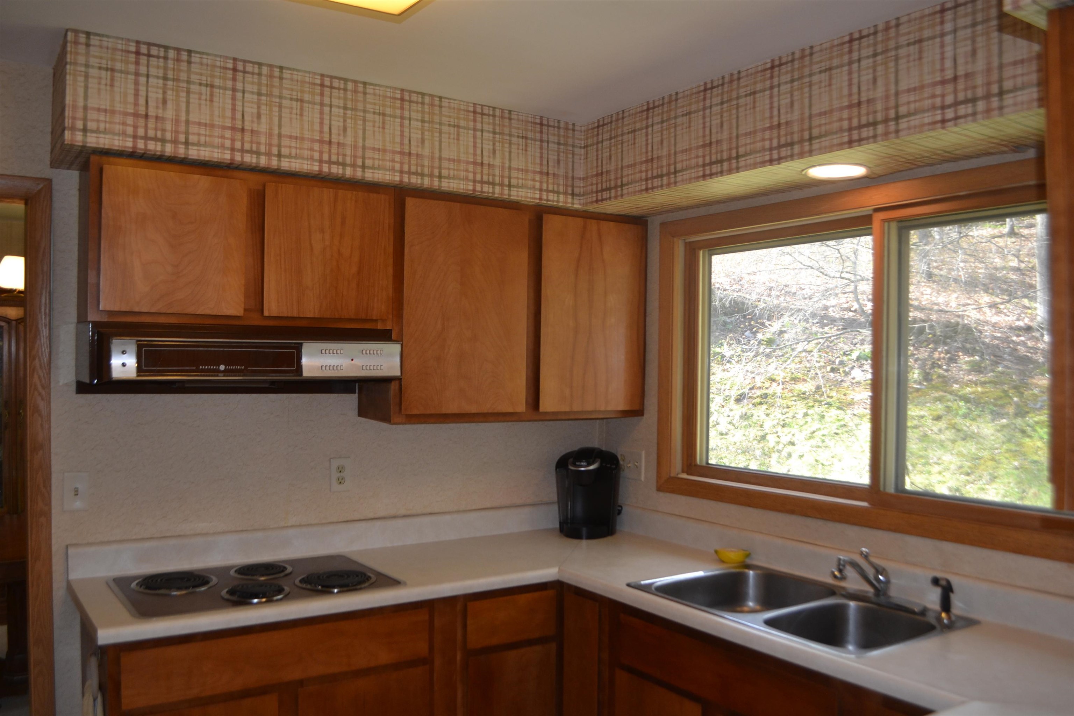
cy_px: 358
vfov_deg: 43.6
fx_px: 895
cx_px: 537
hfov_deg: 61.9
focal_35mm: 30
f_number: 4
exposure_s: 1/80
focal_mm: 20
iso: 400
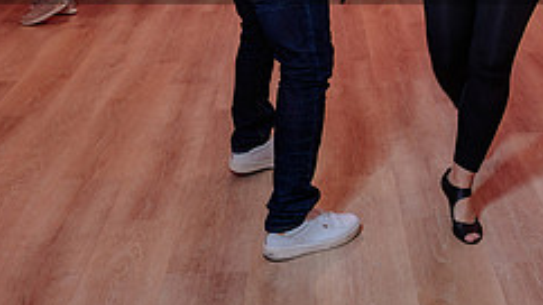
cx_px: 365
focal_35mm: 65
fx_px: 936
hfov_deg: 32.1
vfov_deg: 16.9
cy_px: -138
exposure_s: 1/80
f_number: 3.2
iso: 1000
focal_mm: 24
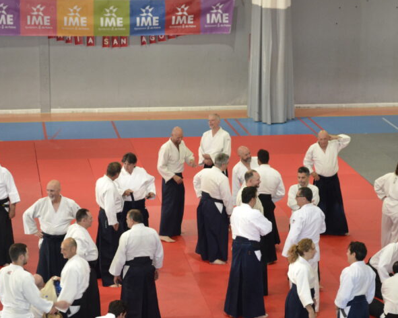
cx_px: 274
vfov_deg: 13.2
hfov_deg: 16.4
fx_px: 1378
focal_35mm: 117
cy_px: 211
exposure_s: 1/60
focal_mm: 48
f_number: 5.3
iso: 1400
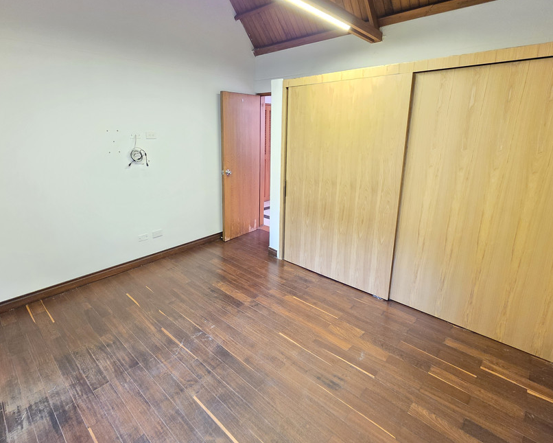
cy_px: 205
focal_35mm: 17
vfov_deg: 76.9
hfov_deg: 89.6
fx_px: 278
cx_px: 261
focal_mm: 2.2
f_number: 1.9
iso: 800
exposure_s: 1/40
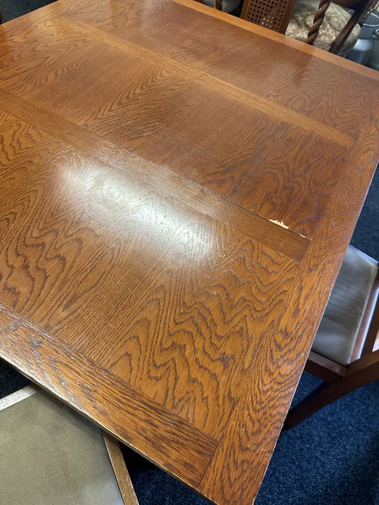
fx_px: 350
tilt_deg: -53.5
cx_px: 190
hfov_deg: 56.8
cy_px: 252
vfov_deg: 71.6
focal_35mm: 24
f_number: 1.78
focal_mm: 6.86
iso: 160
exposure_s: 1/50
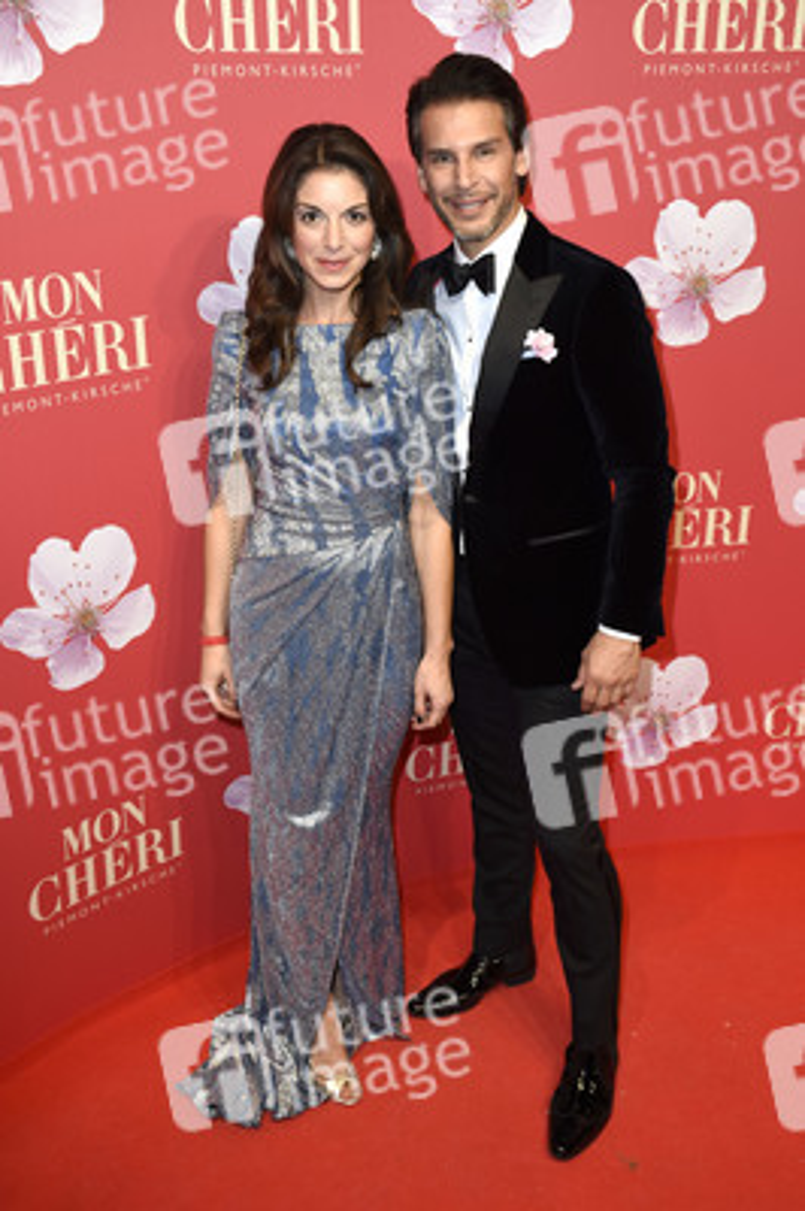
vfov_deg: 49.6
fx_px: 1310
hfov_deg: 34.2
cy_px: 606
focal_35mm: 39
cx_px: 402
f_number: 6.3
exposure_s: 1/125
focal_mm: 26
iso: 640
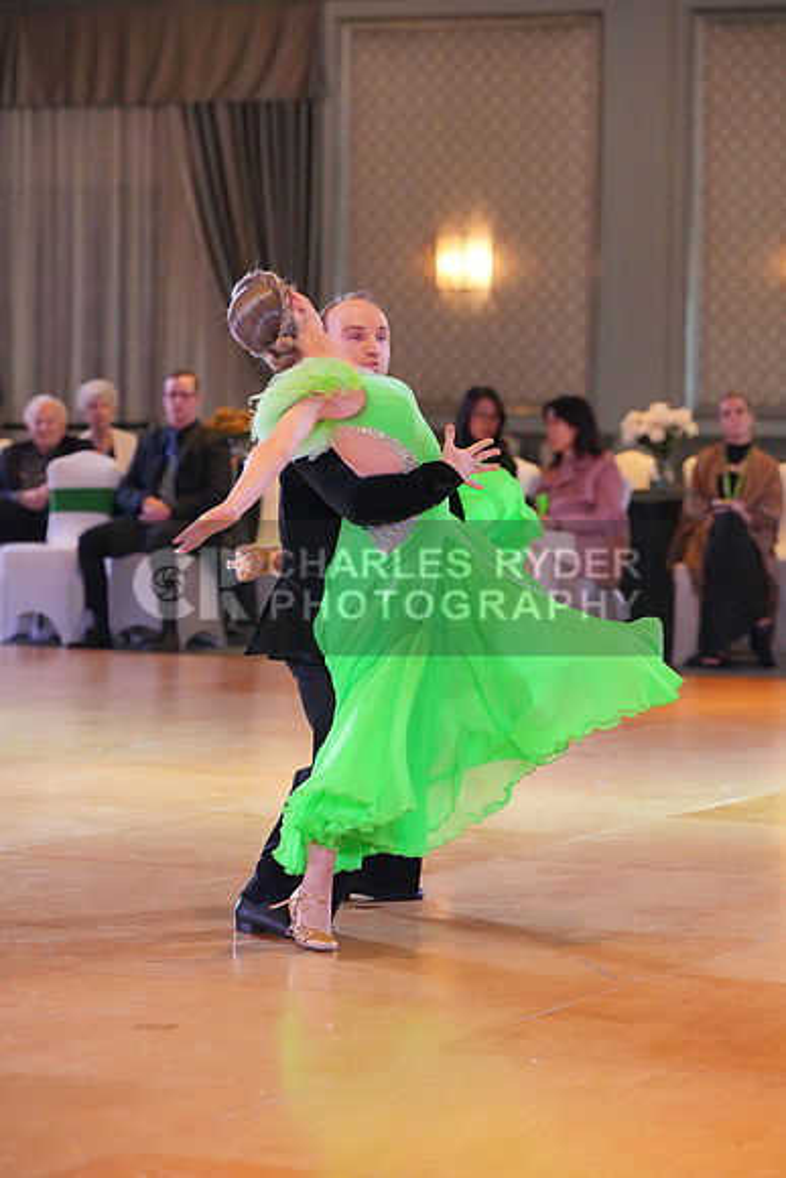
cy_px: 589
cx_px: 393
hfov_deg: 10.9
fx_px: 4124
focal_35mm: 126
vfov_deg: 16.3
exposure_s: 1/500
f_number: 4
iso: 8000
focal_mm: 126
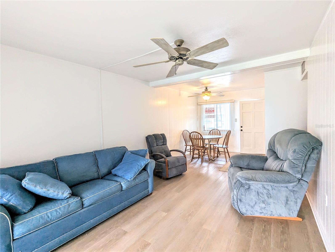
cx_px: 168
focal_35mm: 16
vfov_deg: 78.2
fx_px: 155
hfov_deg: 94.4
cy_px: 126
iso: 201
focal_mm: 2.35
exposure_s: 1/120
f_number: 2.2
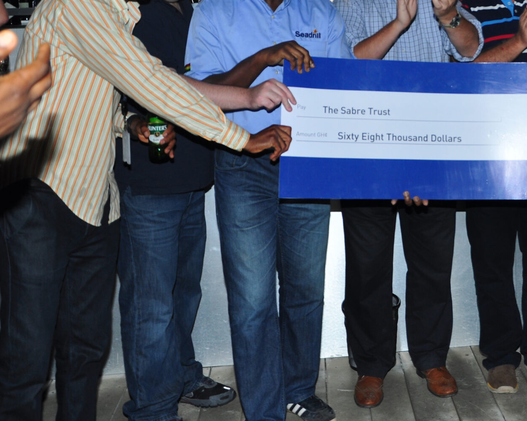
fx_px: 811
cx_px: 500
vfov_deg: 28.6
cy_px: 94
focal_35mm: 52
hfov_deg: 33.6
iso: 250
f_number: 3.5
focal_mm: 18
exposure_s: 1/100
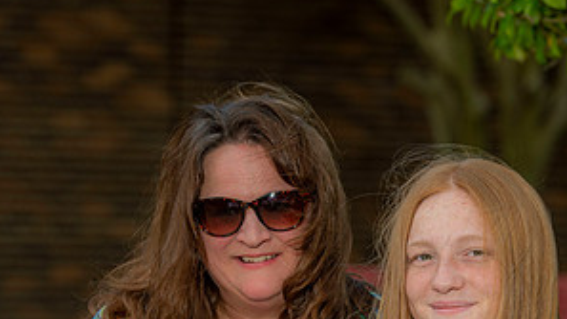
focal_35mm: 237
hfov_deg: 9.1
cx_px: 288
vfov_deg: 5.1
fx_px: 3563
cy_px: 357
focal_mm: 116
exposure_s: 1/250
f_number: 5
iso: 80
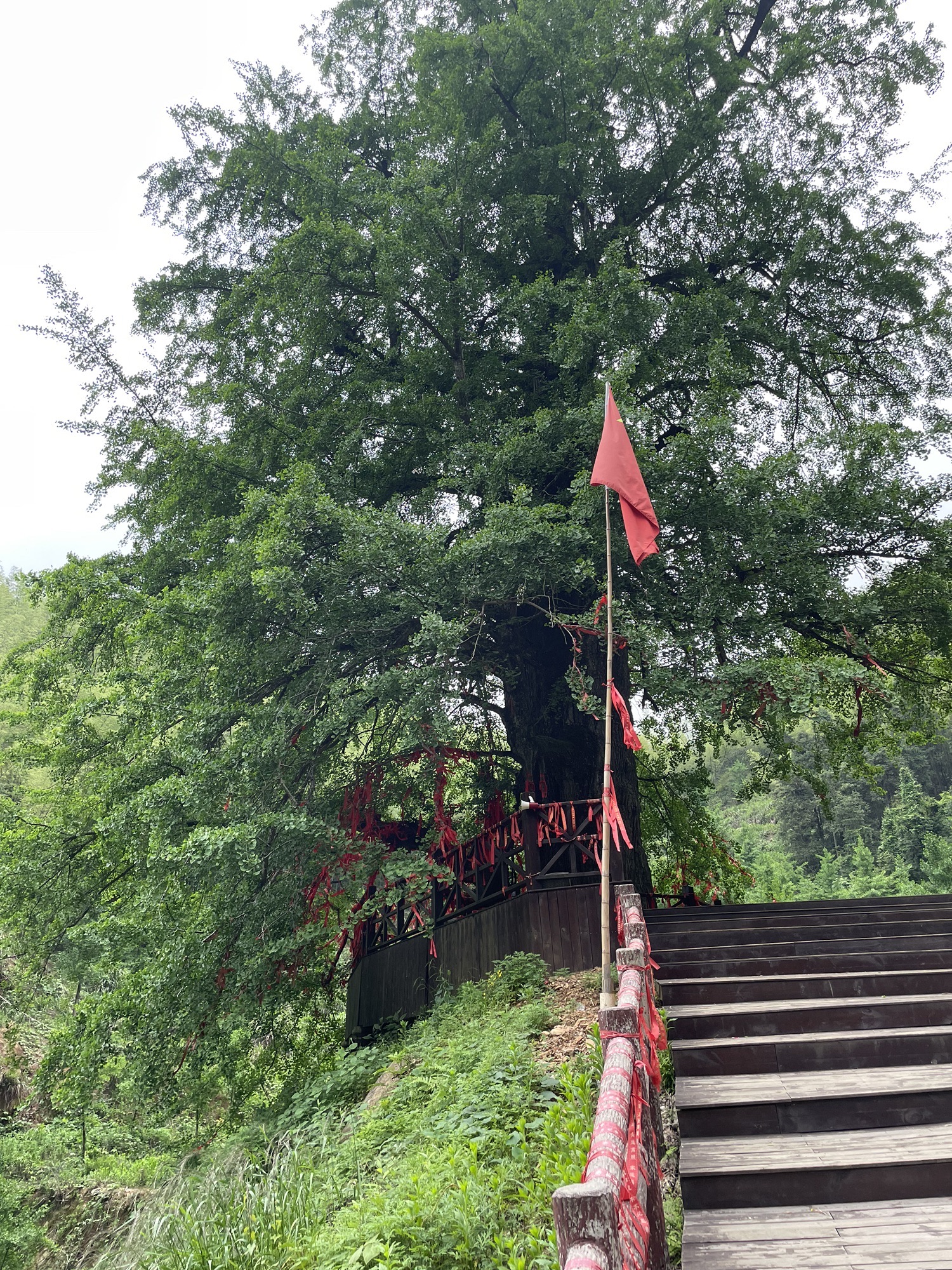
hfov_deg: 53.1
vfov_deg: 67.3
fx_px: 953
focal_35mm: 26
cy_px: 635
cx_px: 476
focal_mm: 4.2
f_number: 1.6
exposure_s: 1/121
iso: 80
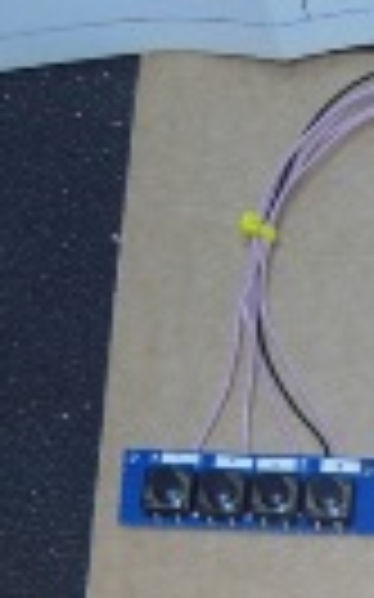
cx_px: 888
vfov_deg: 14.8
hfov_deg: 8.8
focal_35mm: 136
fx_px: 2220
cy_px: 742
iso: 125
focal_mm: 6.8
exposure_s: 1/30
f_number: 3.6
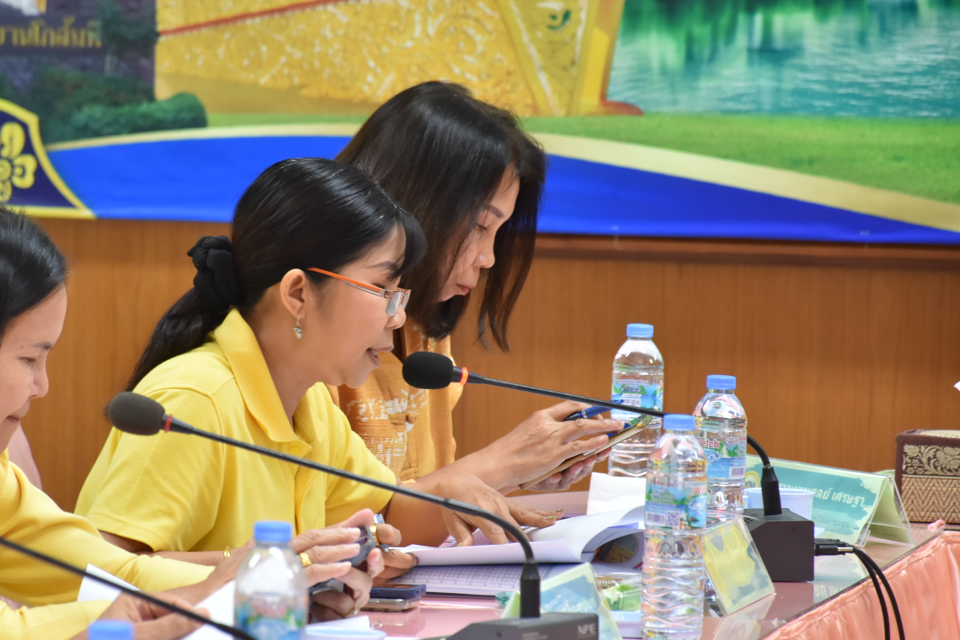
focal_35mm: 280
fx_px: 7466
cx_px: 321
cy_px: 346
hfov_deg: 7.4
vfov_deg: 4.9
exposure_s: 1/25
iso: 800
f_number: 5.6
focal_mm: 140
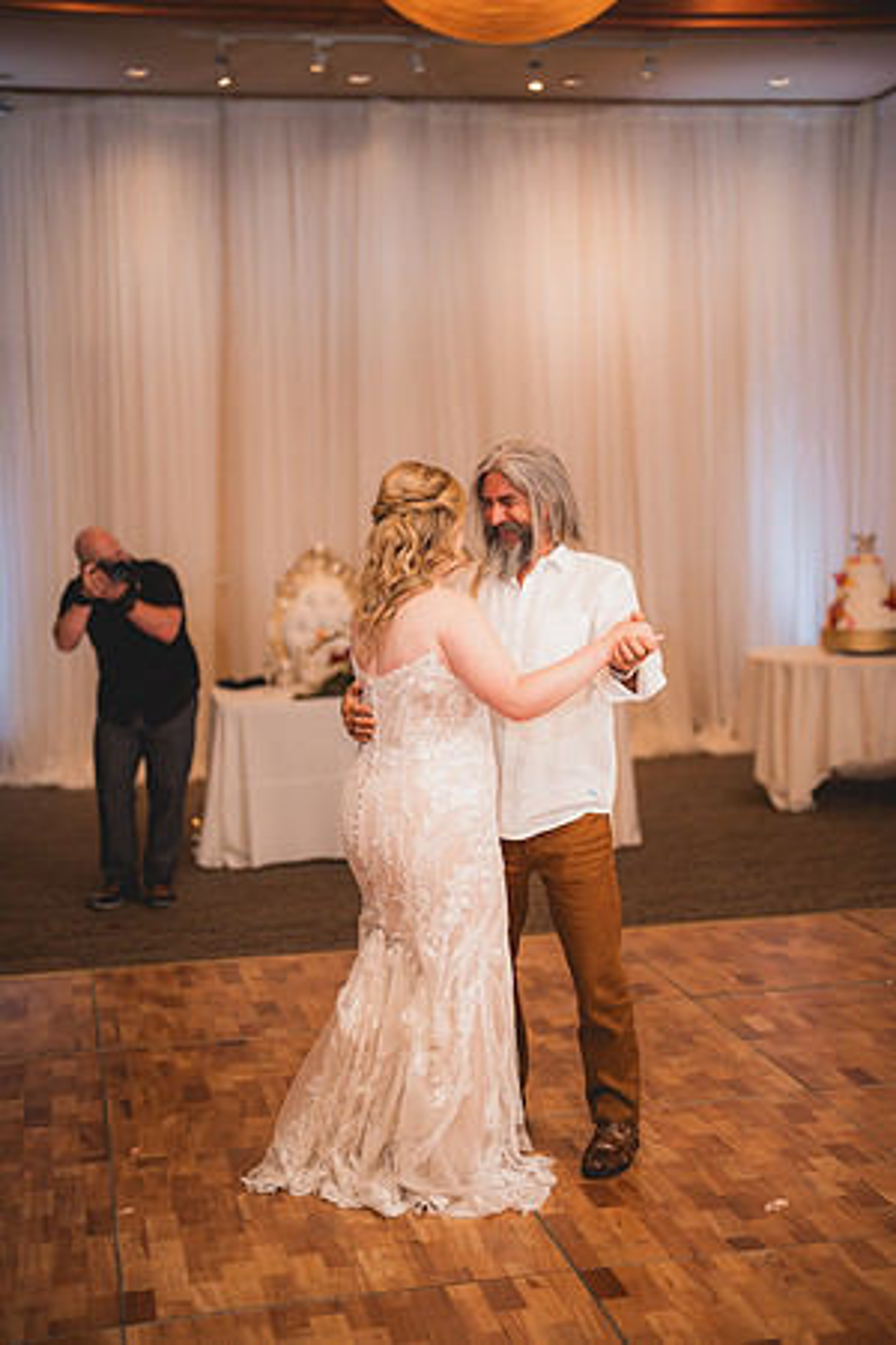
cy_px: 672
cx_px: 448
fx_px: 1867
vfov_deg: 39.6
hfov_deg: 27.0
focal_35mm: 50
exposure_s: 1/250
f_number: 1.2
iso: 125
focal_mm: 50
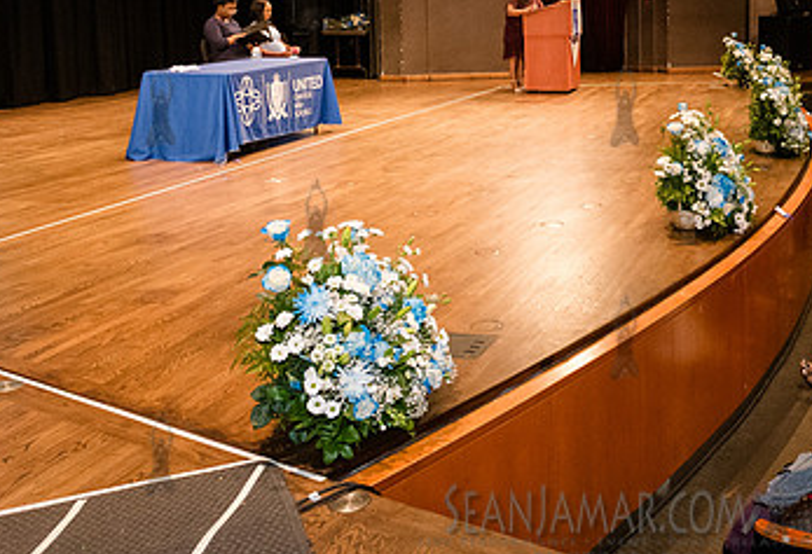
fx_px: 1068
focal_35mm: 47
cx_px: 690
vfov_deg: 28.4
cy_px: 104
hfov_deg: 39.4
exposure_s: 1/200
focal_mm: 24
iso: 5000
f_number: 4
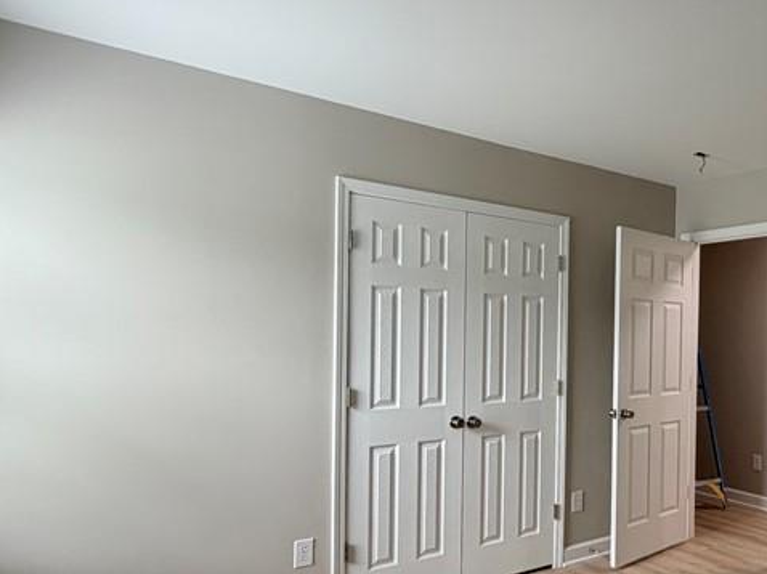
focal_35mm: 30
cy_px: 345
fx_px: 664
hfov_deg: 54.7
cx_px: 640
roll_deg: -1.0
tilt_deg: -1.2
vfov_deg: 46.5
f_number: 2.2
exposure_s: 1/121
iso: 160
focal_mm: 2.22
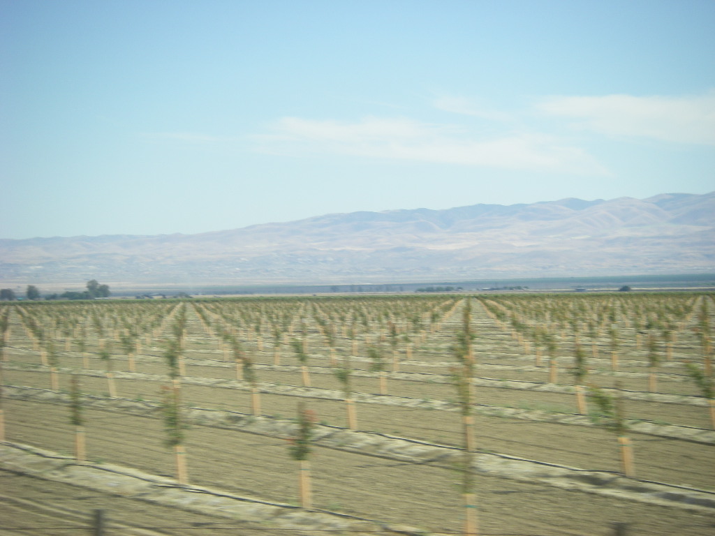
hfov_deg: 15.4
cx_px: 358
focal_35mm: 128
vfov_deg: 11.6
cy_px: 268
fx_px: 2644
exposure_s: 1/320
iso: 64
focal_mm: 21.1
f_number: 4.2
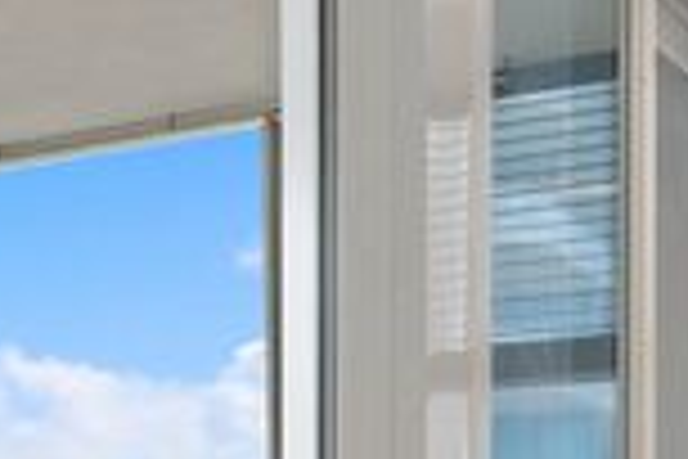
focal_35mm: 95
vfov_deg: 14.0
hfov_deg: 16.7
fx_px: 1814
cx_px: -648
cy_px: 560
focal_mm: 22.7
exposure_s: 1/80
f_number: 8
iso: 500
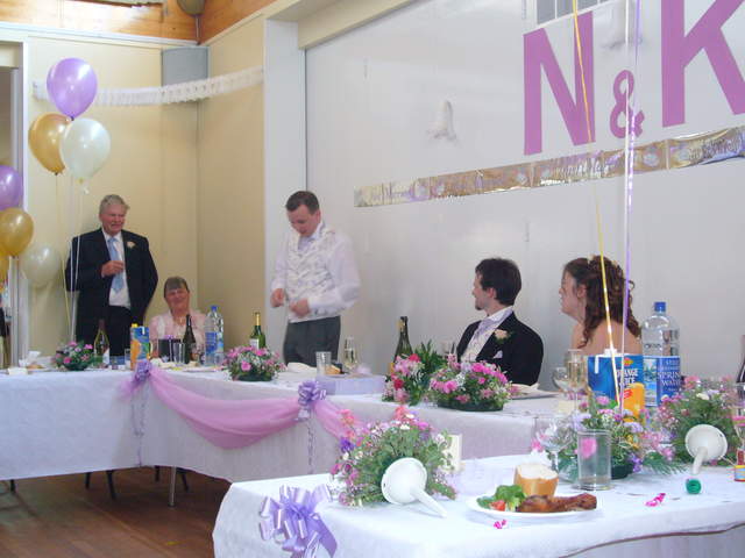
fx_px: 1162
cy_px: 279
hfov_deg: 35.5
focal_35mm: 54
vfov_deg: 27.0
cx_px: 372
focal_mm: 8.8
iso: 200
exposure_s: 1/10
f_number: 3.8
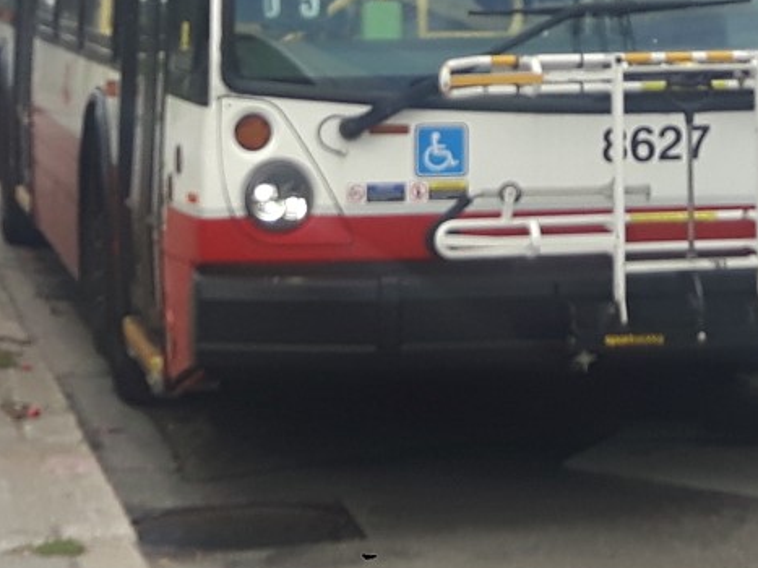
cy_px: -5
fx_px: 1489
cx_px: 490
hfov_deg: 28.4
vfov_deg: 20.9
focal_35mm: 68
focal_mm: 3.7
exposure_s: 1/467
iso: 40
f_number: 1.9
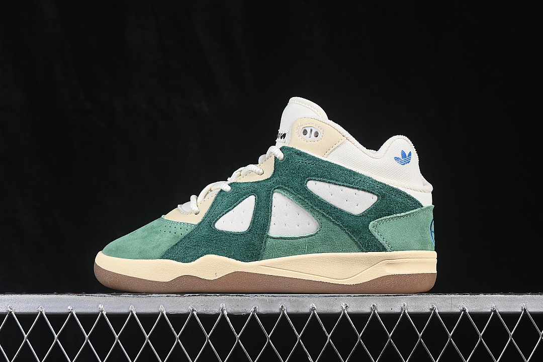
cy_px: 181
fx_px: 1131
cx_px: 272
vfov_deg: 18.2
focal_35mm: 75
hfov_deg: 27.0
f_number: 8
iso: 160
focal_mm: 50
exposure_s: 1/80
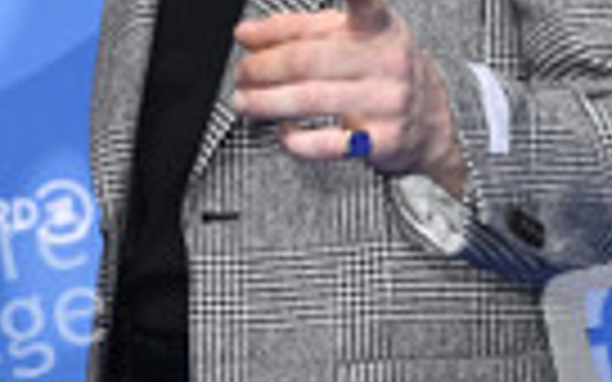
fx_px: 4253
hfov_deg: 8.2
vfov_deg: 5.1
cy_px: 94
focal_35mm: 255
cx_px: 364
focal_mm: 85
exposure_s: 1/250
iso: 1250
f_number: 5.6
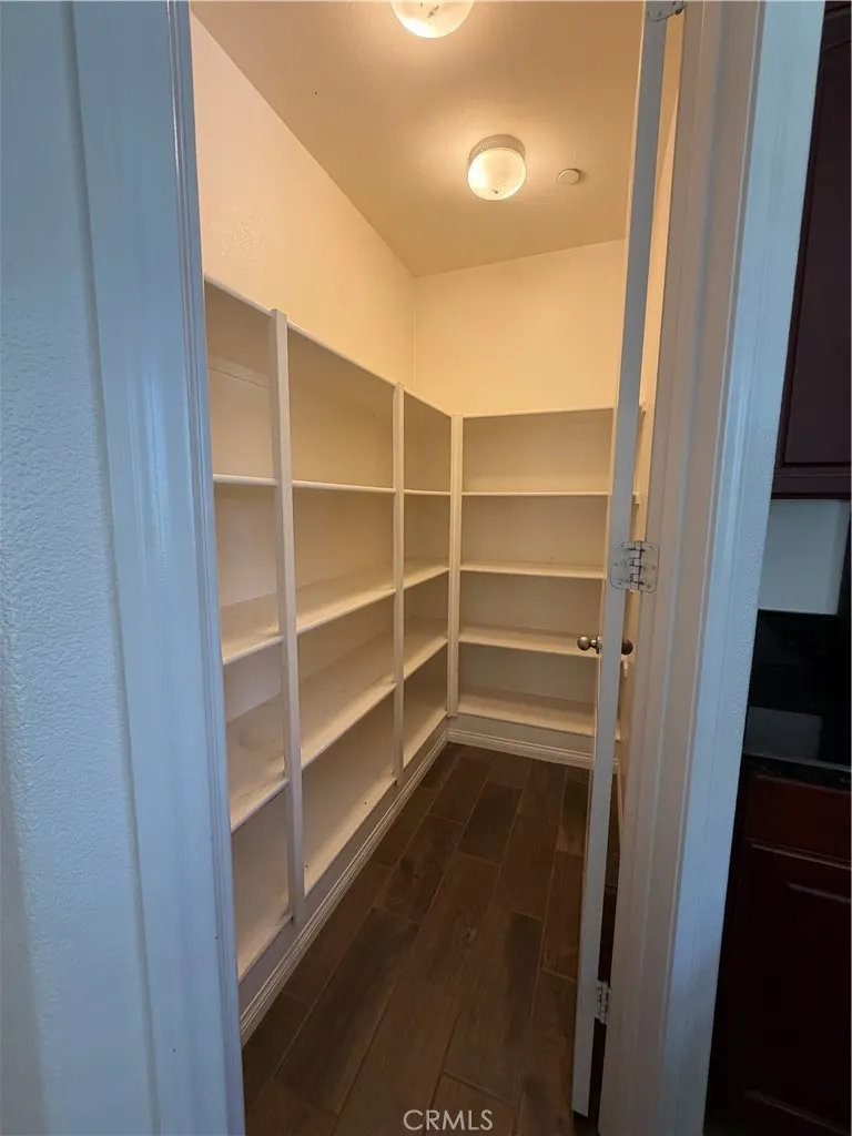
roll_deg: +0.1
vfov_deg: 102.1
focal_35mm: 14
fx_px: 459
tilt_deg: -8.6
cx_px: 426
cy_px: 568
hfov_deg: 85.7
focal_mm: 2.22
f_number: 2.2
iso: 320
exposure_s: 1/120
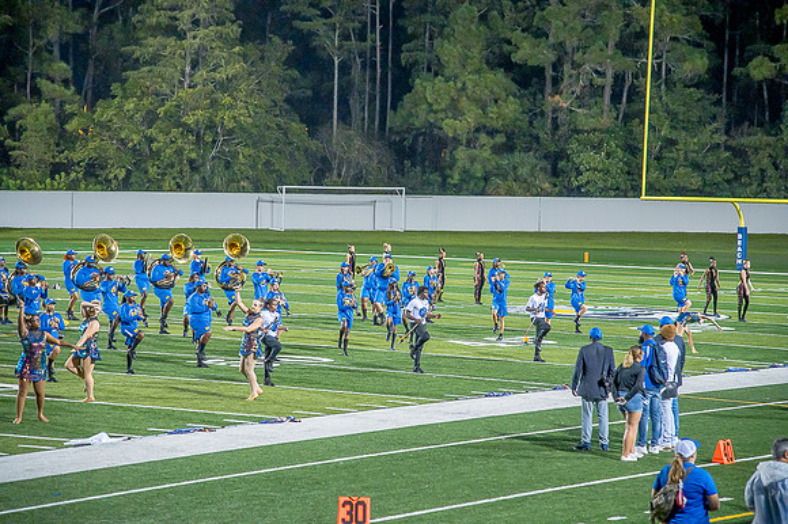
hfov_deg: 17.1
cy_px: 262
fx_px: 2625
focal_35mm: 120
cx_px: 394
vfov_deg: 11.4
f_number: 4
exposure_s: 1/200
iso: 2000
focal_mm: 120
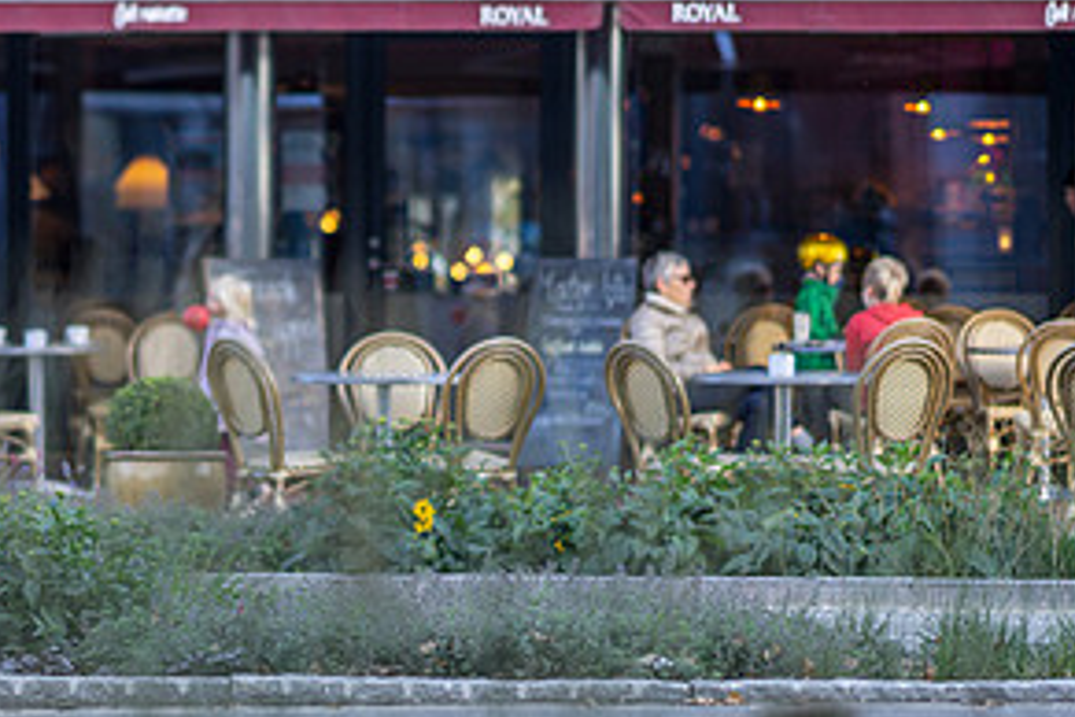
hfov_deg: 11.9
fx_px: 5136
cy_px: 353
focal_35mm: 172
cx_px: 255
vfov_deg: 8.0
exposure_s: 1/1600
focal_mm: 85
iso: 200
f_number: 1.4
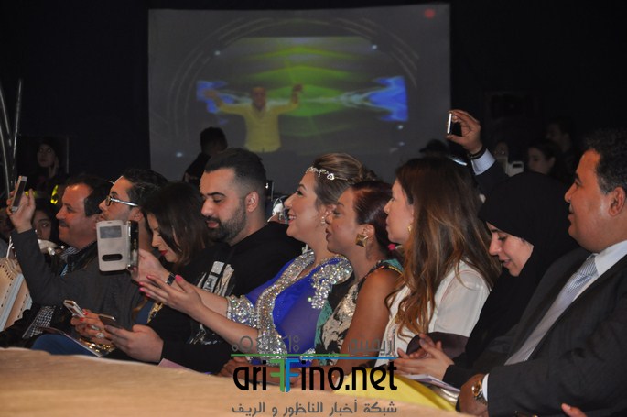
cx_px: 314
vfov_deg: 8.7
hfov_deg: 13.1
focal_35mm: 158
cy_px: 208
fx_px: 2740
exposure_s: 1/60
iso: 800
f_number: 5.6
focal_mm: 105
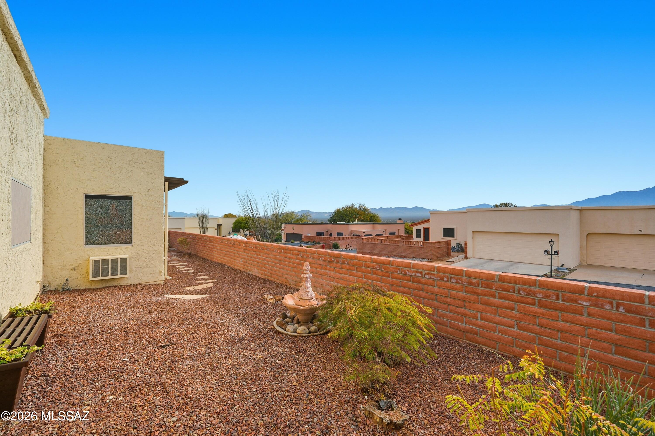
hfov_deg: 96.7
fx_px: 291
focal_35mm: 16
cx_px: 328
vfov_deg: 73.7
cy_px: 218
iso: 100
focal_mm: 16
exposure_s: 1/5000
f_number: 9
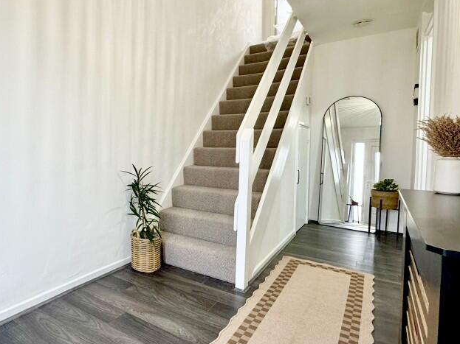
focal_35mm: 23
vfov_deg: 58.8
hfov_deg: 70.0
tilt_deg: -2.1
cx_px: 126
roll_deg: -0.7
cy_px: 160
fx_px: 306
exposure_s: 1/99
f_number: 2.2
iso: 320
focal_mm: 2.22
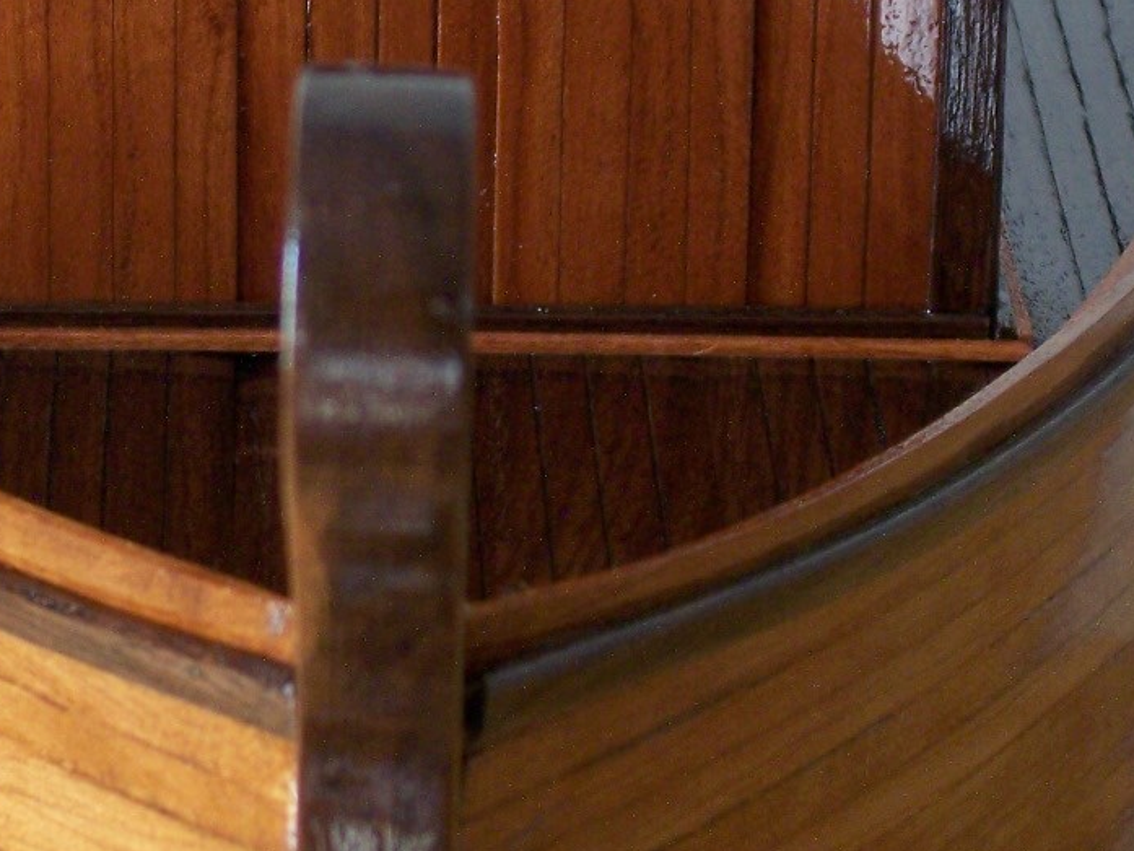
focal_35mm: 251
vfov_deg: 5.9
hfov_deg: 7.9
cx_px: 281
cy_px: 234
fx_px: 8224
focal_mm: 24
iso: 200
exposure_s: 1/15
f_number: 4.8
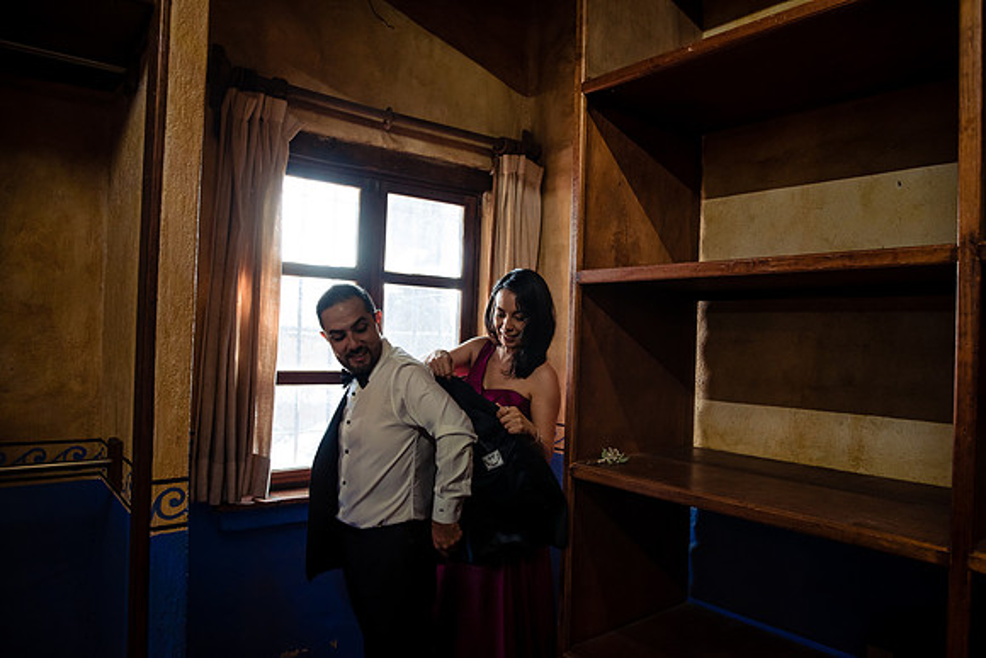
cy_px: 329
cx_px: 493
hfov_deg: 73.7
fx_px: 657
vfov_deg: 53.2
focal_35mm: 24
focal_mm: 24
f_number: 3.5
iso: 800
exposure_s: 1/100
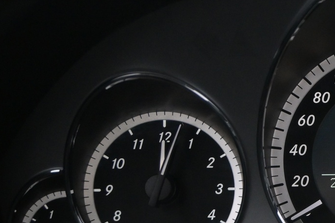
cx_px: 388
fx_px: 951
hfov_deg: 19.0
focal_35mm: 102
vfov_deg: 13.4
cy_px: 155
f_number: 4.8
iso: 2500
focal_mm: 29
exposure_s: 1/60
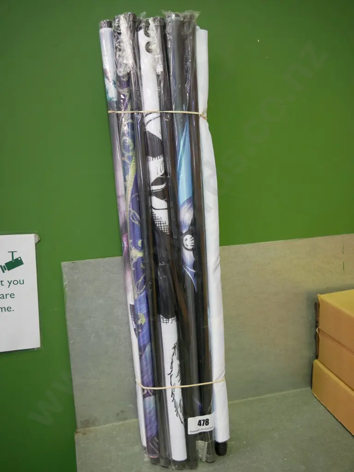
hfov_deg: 41.8
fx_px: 464
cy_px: 236
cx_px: 177
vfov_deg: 54.0
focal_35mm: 34
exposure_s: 1/60
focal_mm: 17
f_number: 3.8
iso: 1000
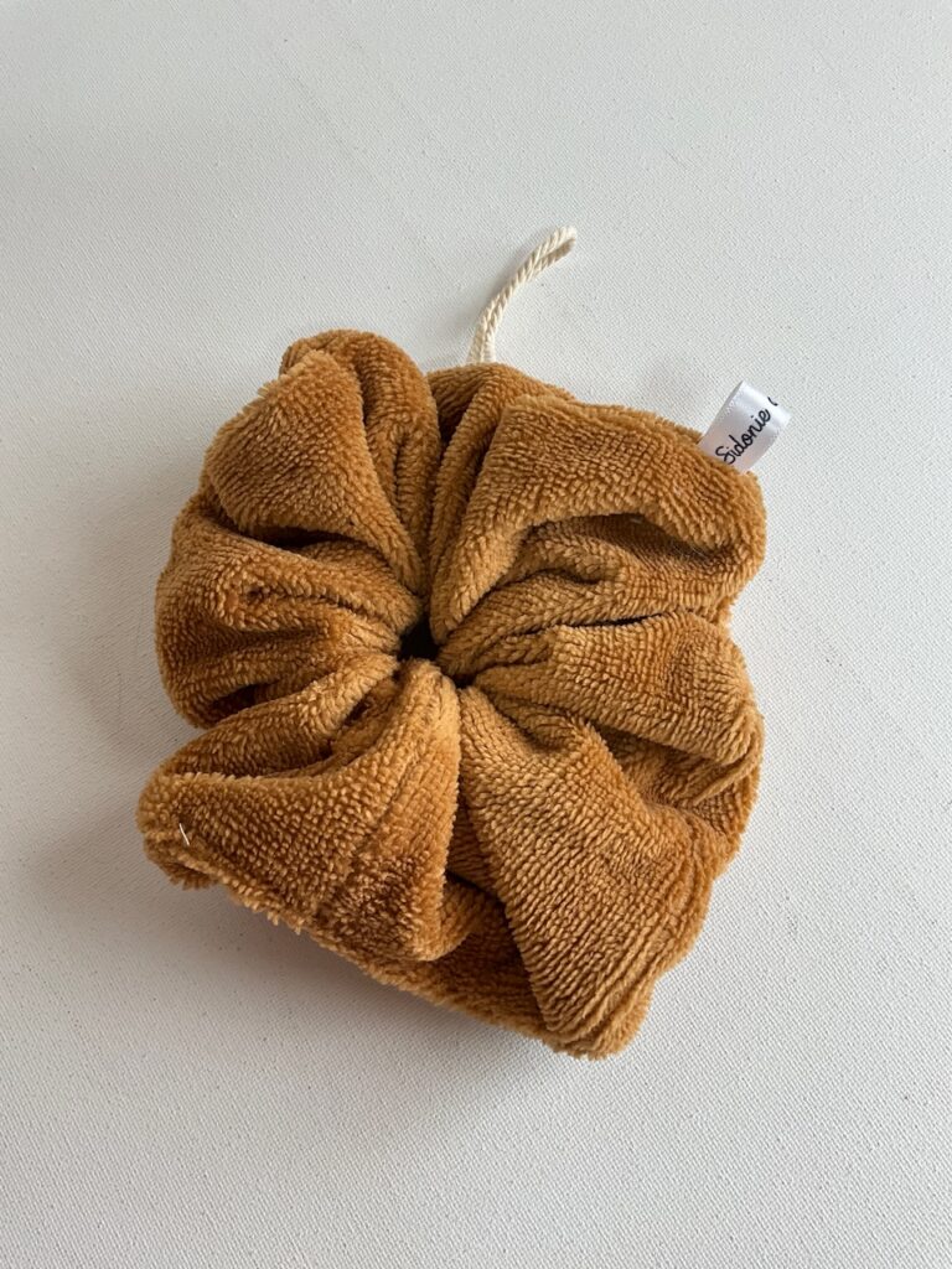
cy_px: 634
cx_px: 476
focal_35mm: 29
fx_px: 1063
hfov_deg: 48.2
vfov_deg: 61.7
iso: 50
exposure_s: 1/100
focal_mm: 3
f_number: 1.8
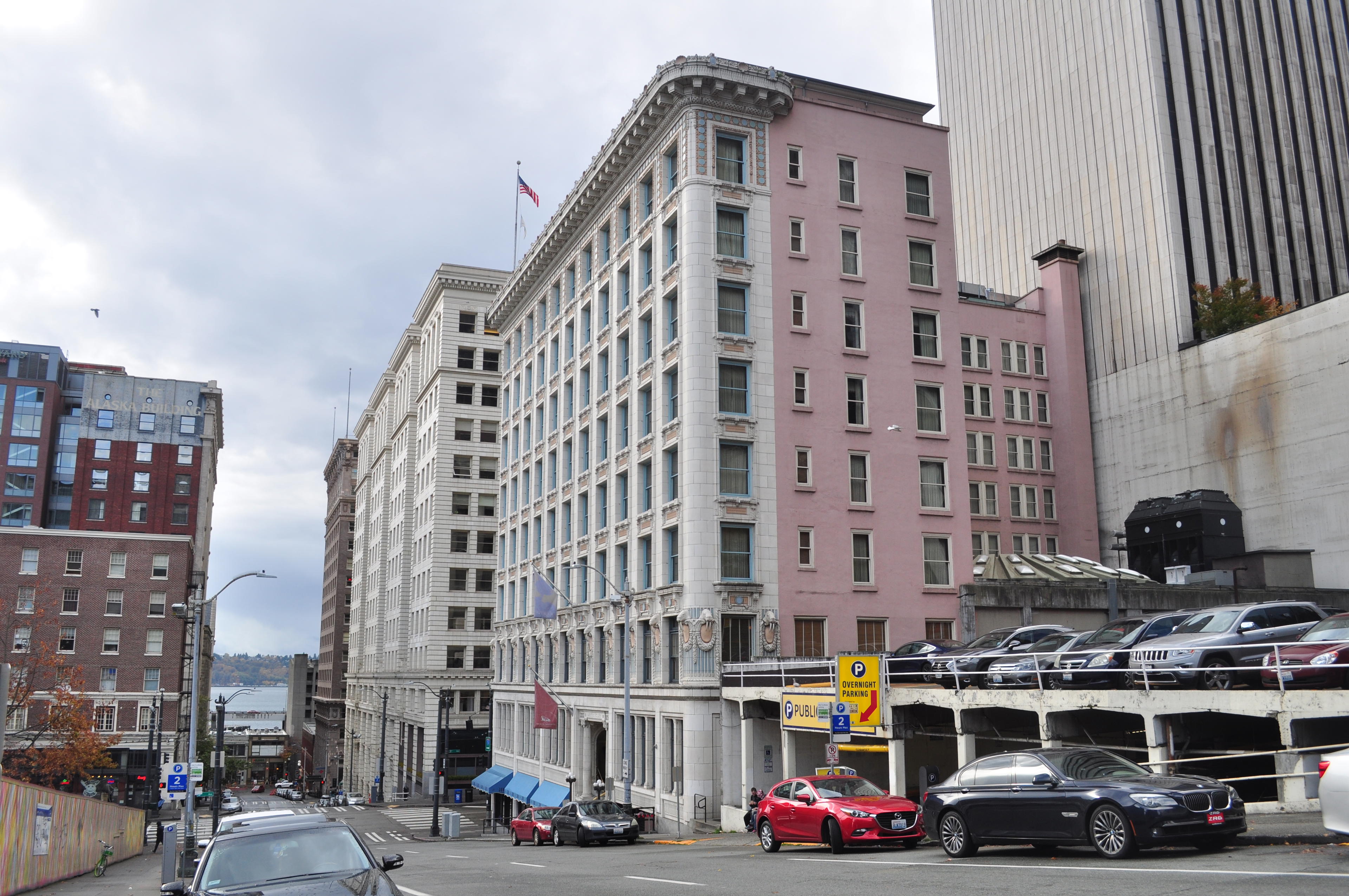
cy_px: 448
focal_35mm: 30
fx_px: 1123
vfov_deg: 43.5
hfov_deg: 62.0
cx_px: 674
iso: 200
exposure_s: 1/200
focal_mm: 20
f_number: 7.1
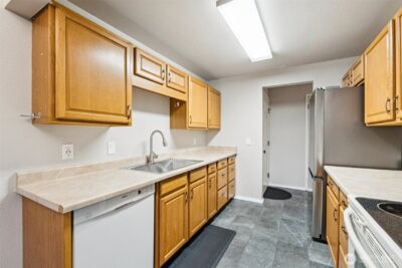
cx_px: 201
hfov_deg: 100.4
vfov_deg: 77.4
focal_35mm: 15
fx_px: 168
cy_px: 134
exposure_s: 1/30
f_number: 9
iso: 2000
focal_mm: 10
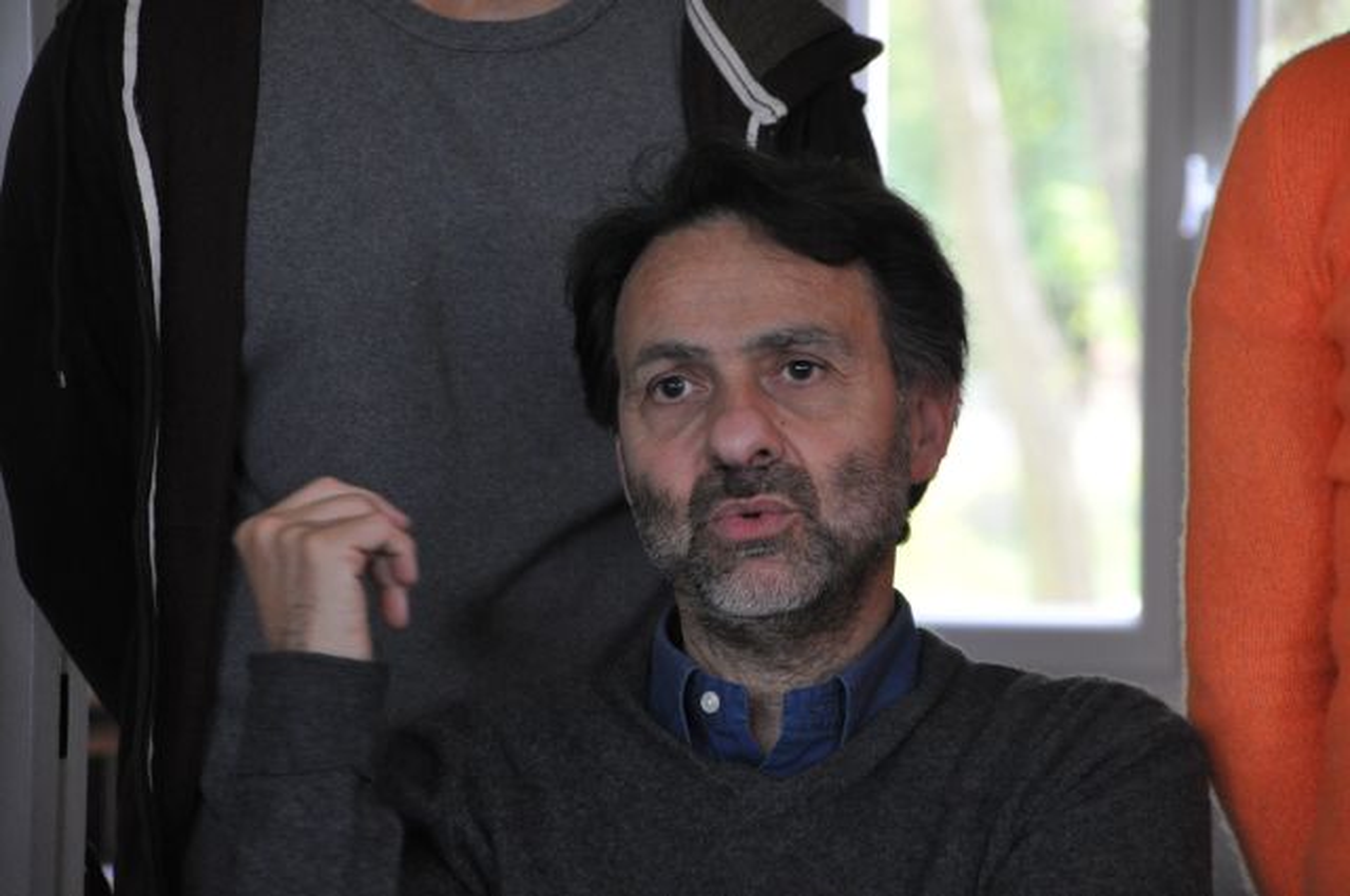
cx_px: 675
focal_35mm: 188
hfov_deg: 11.0
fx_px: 7022
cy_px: 448
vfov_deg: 7.3
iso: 1600
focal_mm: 125
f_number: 5.6
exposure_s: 1/60
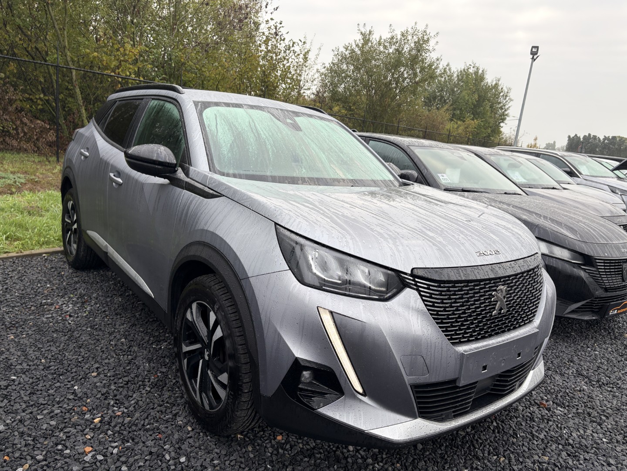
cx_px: 314
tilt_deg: -6.2
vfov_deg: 53.1
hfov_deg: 67.3
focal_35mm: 26
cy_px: 236
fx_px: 471
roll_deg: -5.6
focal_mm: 5.96
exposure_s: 1/441
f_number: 1.6
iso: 50
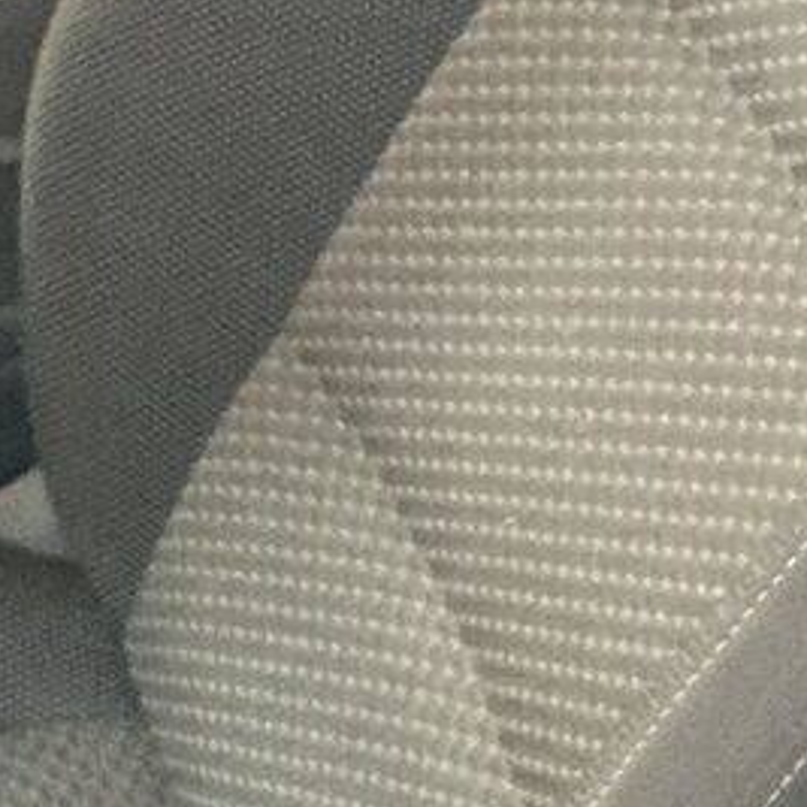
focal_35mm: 164
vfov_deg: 10.7
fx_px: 4326
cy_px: 308
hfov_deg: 10.3
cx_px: -400
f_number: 1.8
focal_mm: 3
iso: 500
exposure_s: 1/30
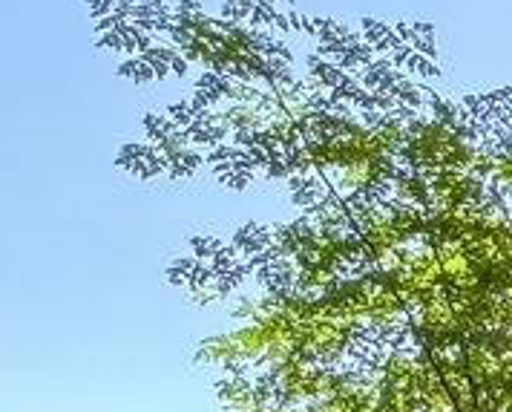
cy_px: 918
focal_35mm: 115
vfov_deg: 11.6
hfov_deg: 10.7
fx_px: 1745
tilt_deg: +0.2
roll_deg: +0.0
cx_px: 1579
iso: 32
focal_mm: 2.22
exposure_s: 1/137
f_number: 2.2
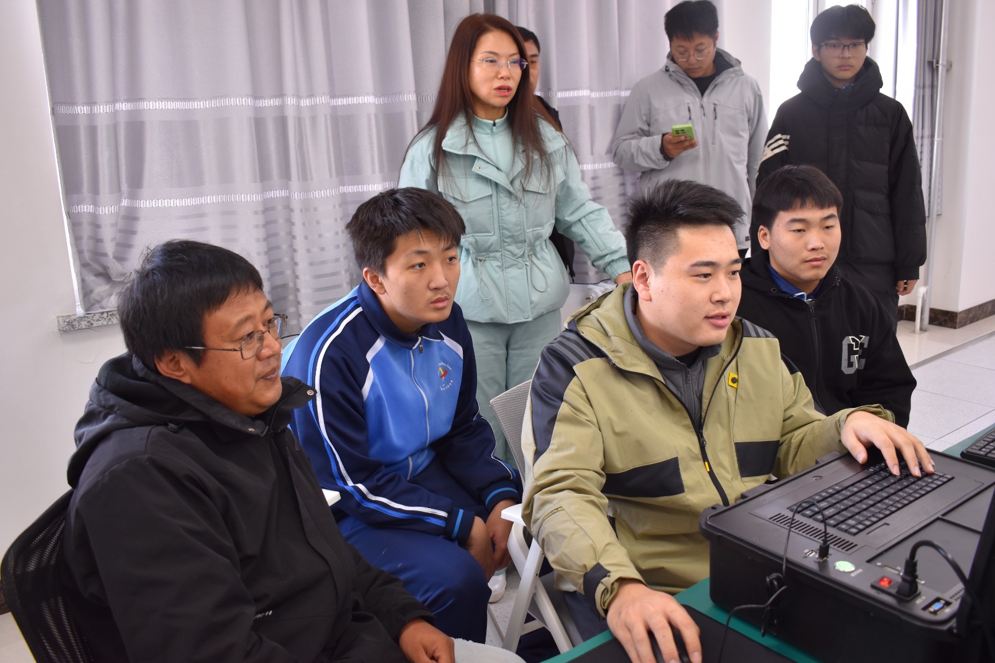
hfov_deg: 57.2
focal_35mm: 33
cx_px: 498
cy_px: 332
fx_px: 912
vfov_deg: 40.0
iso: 400
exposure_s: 1/60
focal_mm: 22
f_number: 4.5
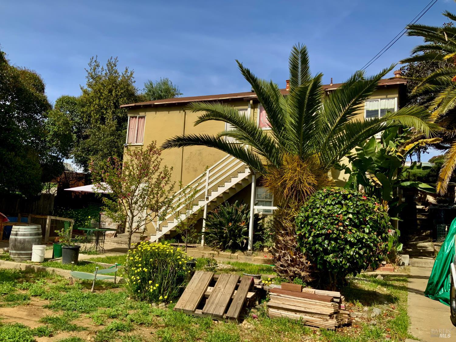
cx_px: 228
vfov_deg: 48.2
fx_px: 382
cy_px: 171
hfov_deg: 61.7
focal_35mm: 29
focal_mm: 3
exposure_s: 1/1912
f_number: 1.8
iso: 16
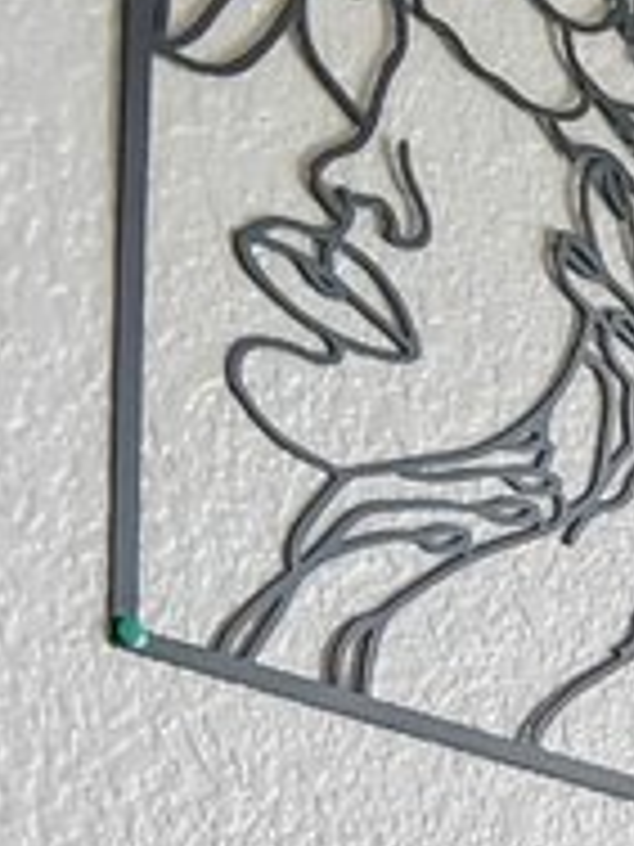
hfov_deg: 4.6
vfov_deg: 11.3
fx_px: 3834
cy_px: 1712
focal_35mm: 157
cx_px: 4276
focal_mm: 10
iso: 400
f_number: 8
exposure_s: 1/10
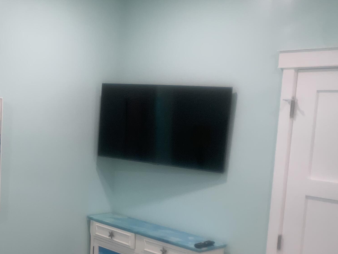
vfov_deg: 27.7
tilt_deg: -5.9
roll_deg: -2.5
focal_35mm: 52
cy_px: 181
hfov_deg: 34.8
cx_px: 37
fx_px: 508
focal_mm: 4.25
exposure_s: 1/60
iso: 80
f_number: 1.8
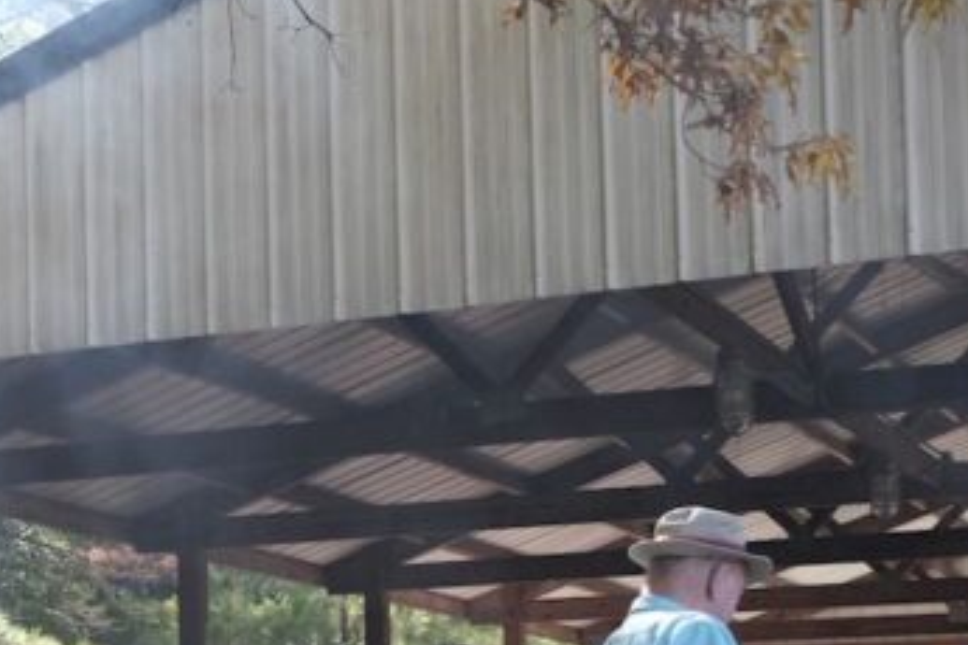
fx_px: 2796
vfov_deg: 12.8
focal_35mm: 104
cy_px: 809
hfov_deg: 18.8
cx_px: -109
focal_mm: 23
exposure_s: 1/320
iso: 160
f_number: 2.8
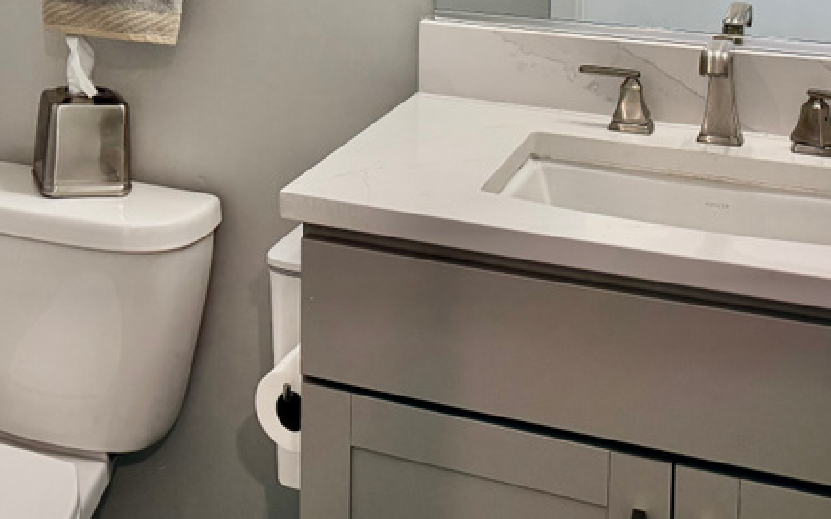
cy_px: -149
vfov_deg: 19.9
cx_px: 147
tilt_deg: -2.8
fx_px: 1358
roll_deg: -0.9
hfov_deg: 32.9
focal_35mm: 60
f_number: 1.78
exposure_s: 1/120
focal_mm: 6.76
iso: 200
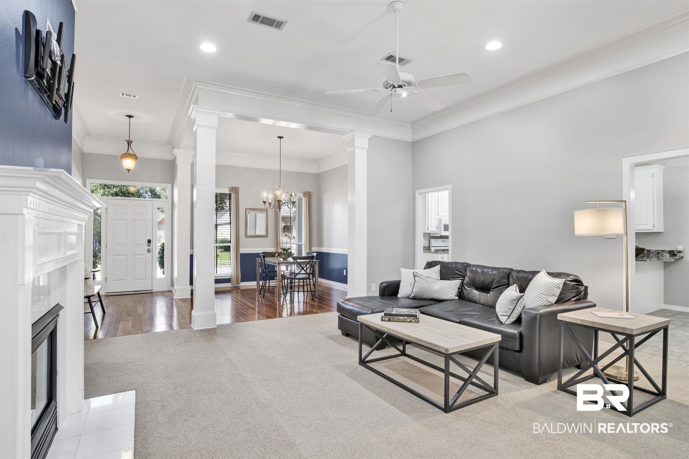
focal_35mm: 18
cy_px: 230
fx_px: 344
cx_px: 344
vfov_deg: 67.4
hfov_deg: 90.0
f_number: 11
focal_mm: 18
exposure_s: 1/8
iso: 200
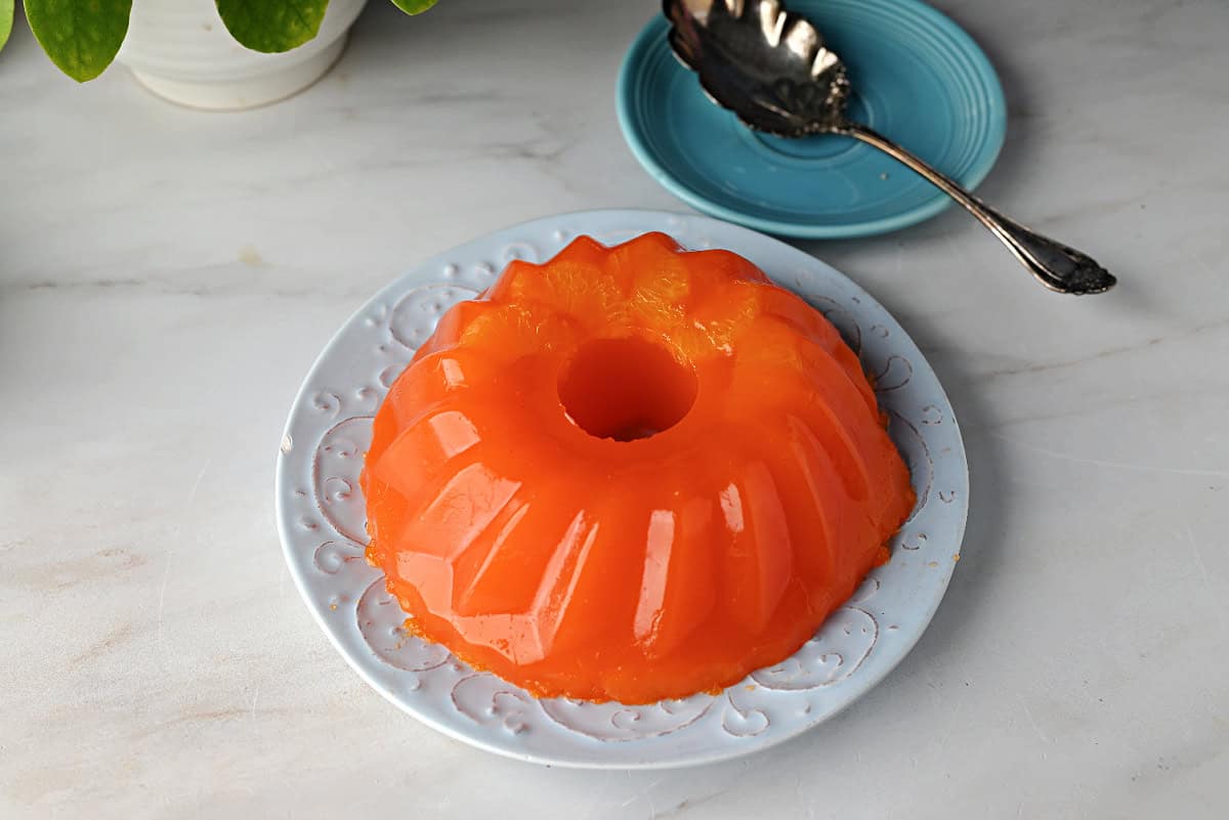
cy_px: 410
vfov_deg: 27.0
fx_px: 1707
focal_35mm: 50
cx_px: 614
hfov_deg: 39.6
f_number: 5.6
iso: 200
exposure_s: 1/250
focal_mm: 50
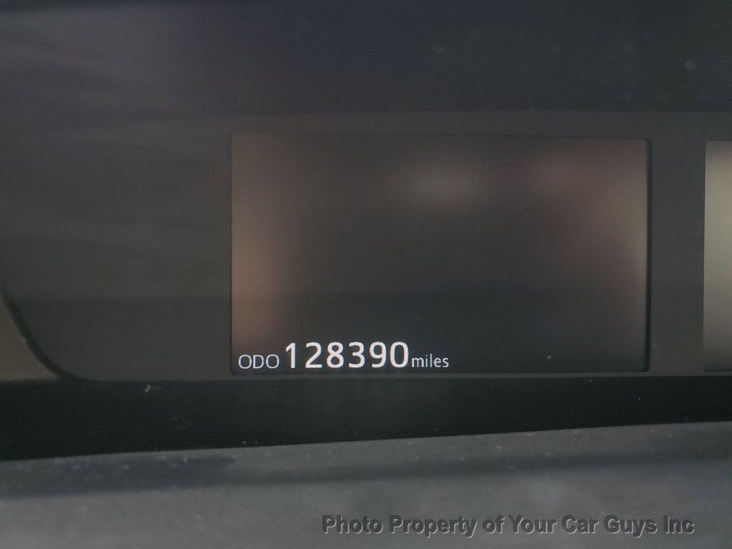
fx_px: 550
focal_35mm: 26
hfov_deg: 67.3
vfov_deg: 53.1
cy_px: 274
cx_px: 366
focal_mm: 4.3
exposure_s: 1/120
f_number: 2.4
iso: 250
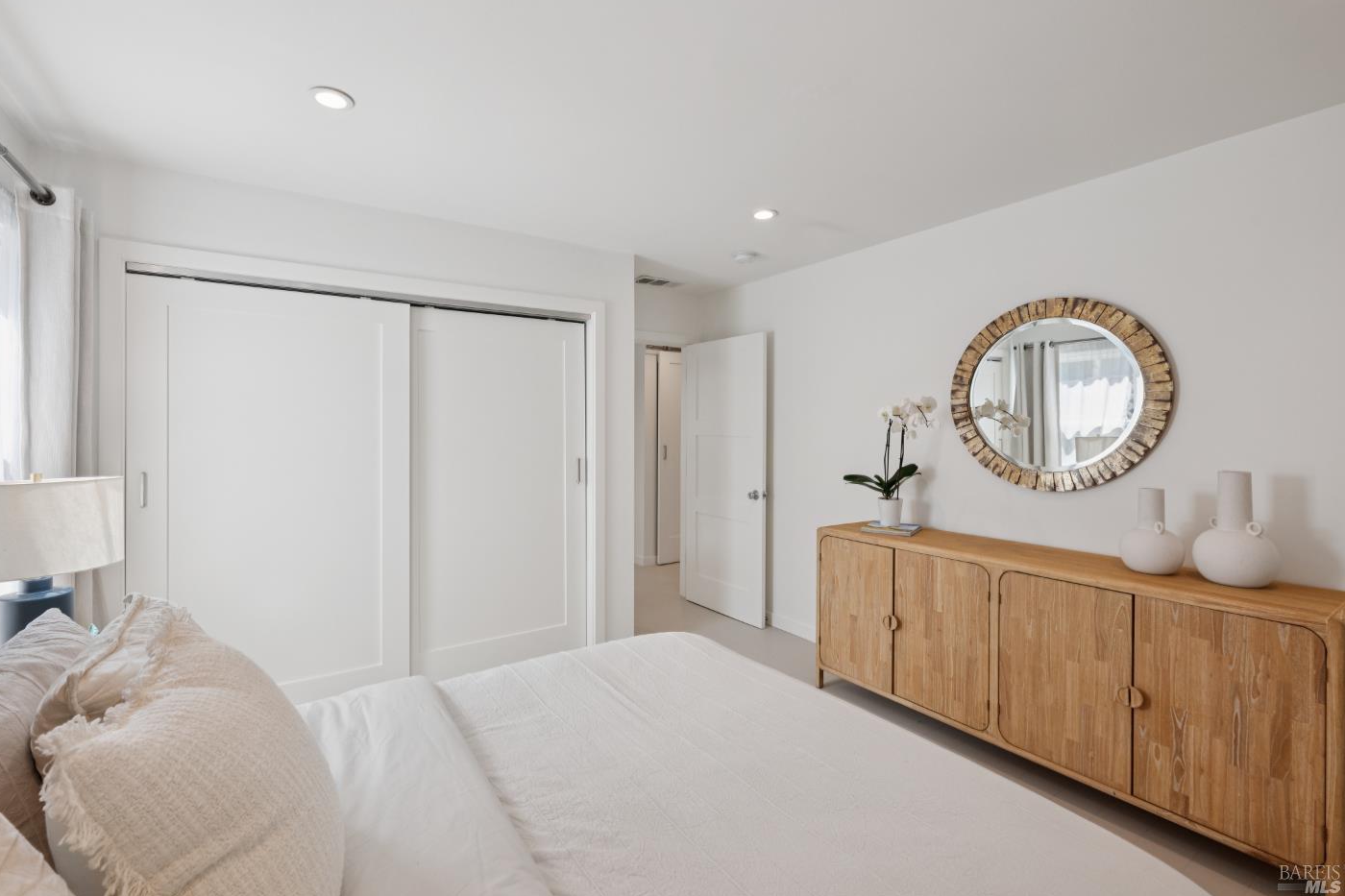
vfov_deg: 75.3
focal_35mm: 16
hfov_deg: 98.3
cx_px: 637
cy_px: 426
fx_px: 580
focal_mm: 14.5
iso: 180
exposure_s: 1/15
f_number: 8
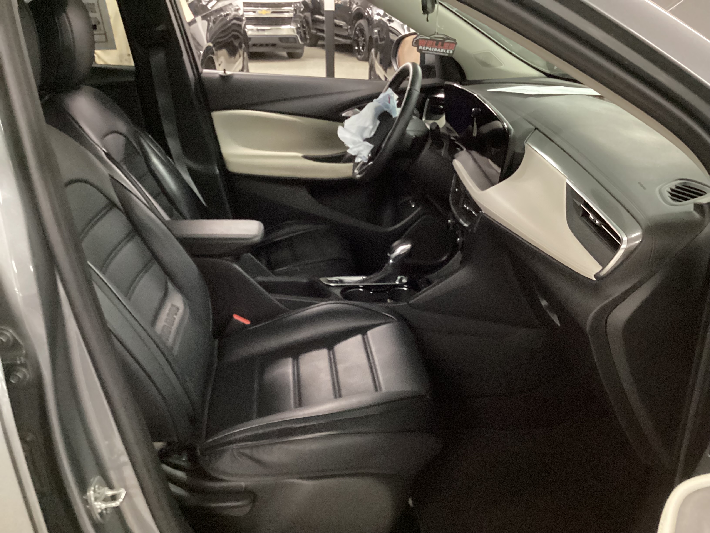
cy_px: 266
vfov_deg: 45.4
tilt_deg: -25.2
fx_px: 636
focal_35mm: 31
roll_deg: -1.0
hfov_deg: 58.4
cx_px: 355
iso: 640
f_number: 2.4
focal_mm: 3.3
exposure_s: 1/25
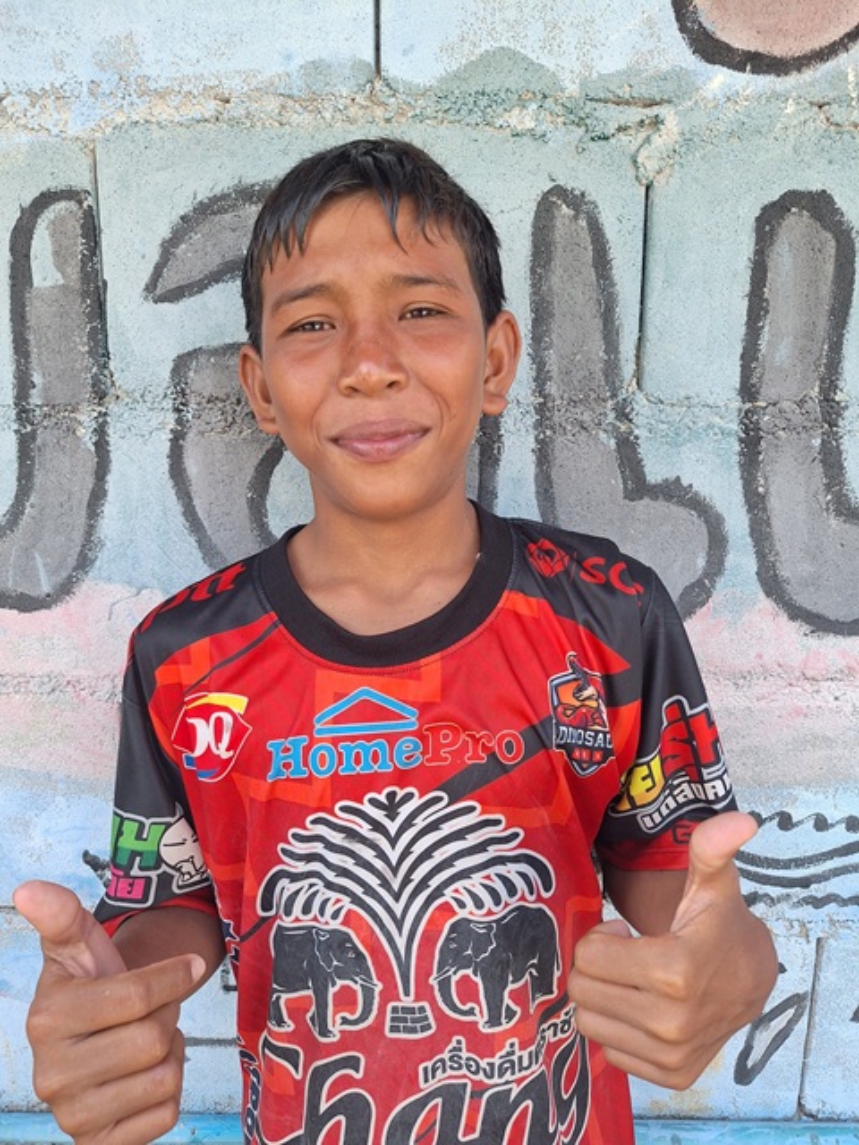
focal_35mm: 23
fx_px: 761
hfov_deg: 58.9
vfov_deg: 73.9
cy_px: 572
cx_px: 430
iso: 40
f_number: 1.8
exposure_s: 1/158
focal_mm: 5.54
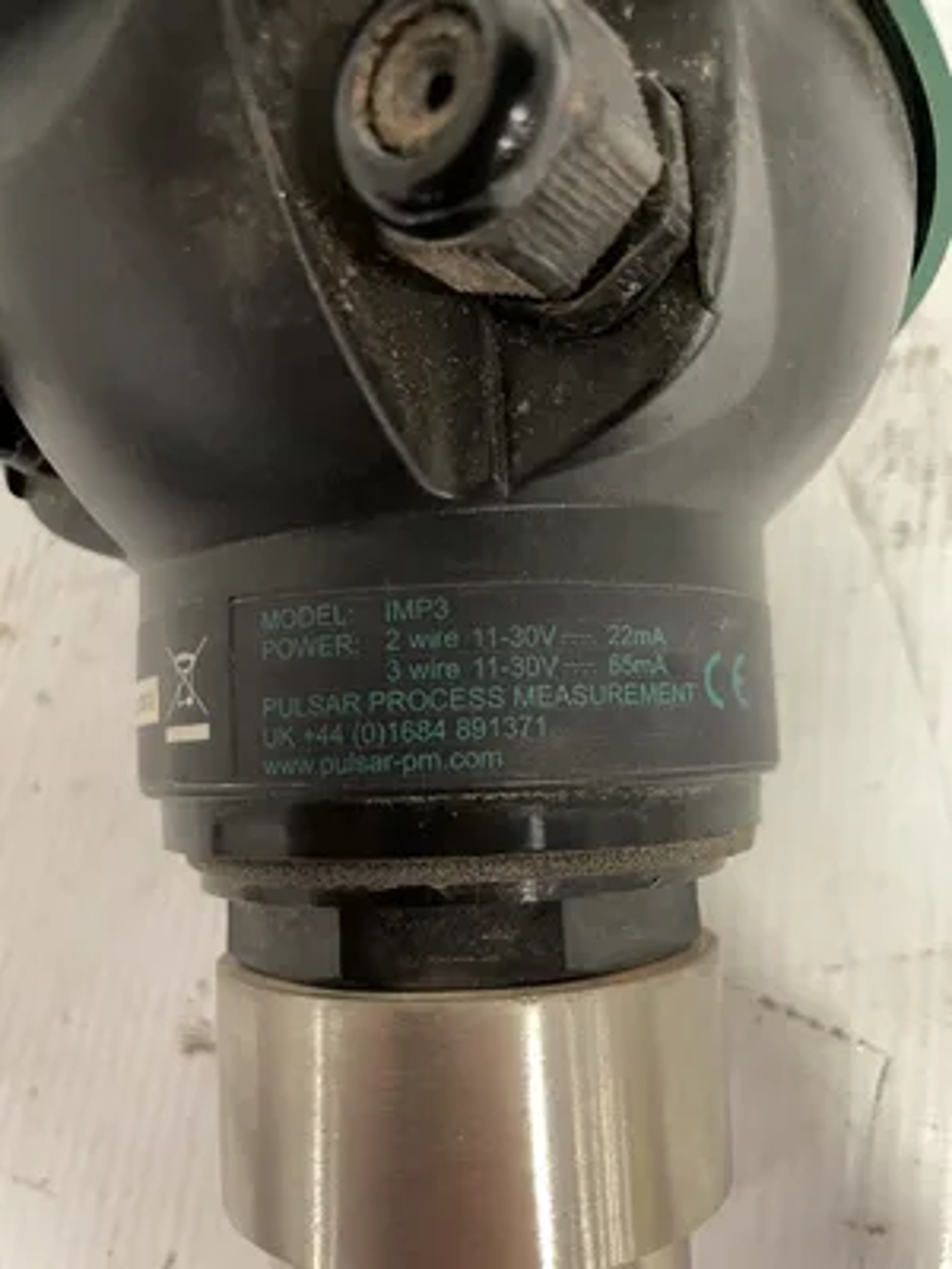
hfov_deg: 53.1
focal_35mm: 26
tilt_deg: -70.9
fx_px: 953
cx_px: 476
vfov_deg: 67.3
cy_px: 634
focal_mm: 4.2
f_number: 1.6
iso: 400
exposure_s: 1/40
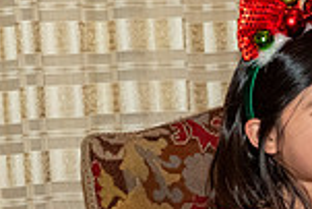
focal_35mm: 215
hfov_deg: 9.4
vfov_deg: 6.3
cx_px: 417
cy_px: 355
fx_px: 1865
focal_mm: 37.4
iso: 2500
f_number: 3.6
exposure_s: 1/125
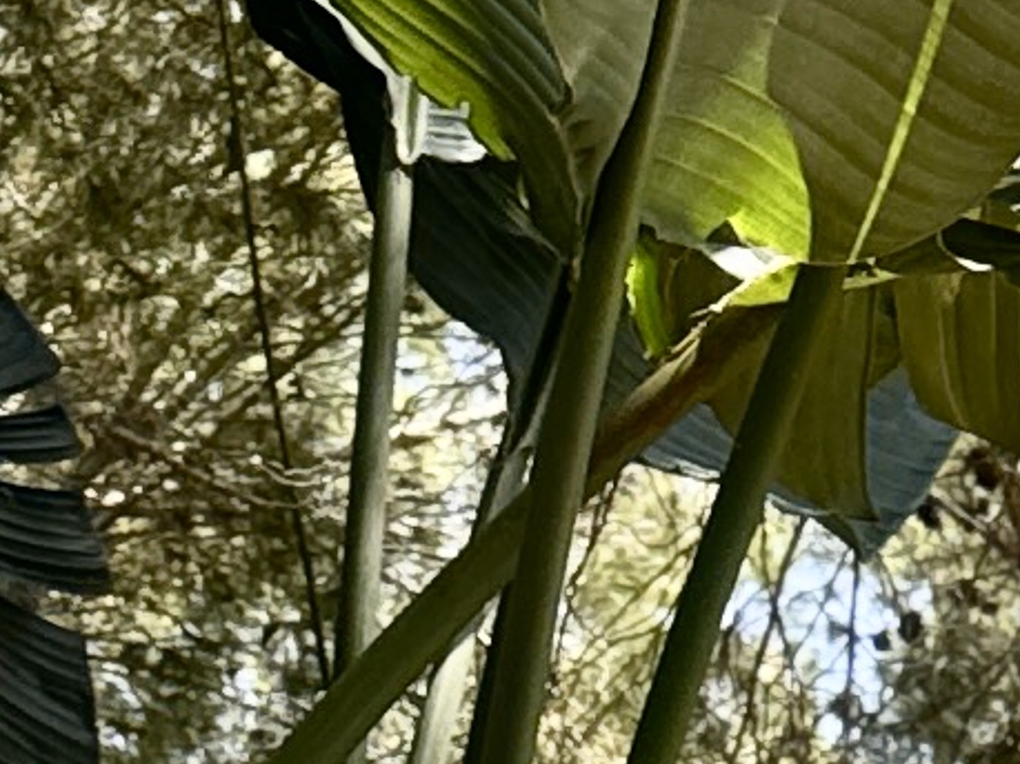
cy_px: 3032
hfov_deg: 9.2
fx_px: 6216
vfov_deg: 6.0
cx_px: 1342
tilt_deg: +1.1
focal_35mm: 211
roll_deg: +0.2
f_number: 1.78
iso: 80
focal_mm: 6.76
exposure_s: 1/864
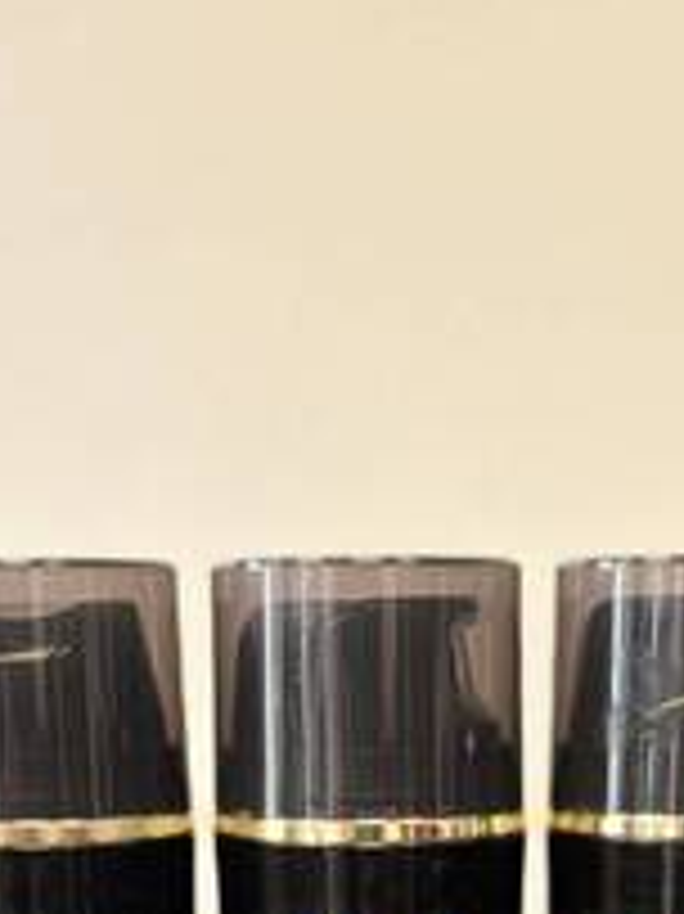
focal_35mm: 77
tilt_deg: -17.0
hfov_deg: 19.1
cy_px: 1252
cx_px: 414
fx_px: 2031
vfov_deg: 22.2
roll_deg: +0.6
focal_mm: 5.96
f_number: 1.6
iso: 320
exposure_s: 1/50
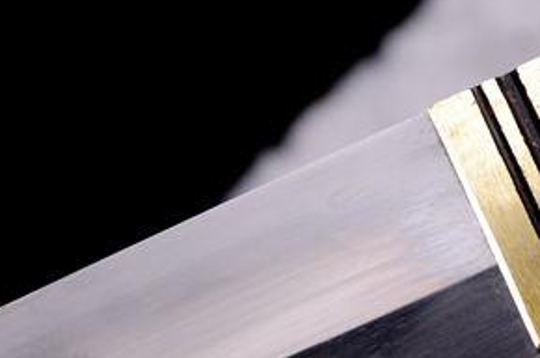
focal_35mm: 490
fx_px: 7327
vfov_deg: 2.8
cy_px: 172
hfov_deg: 4.2
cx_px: 587
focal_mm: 105
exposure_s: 1/160
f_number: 10
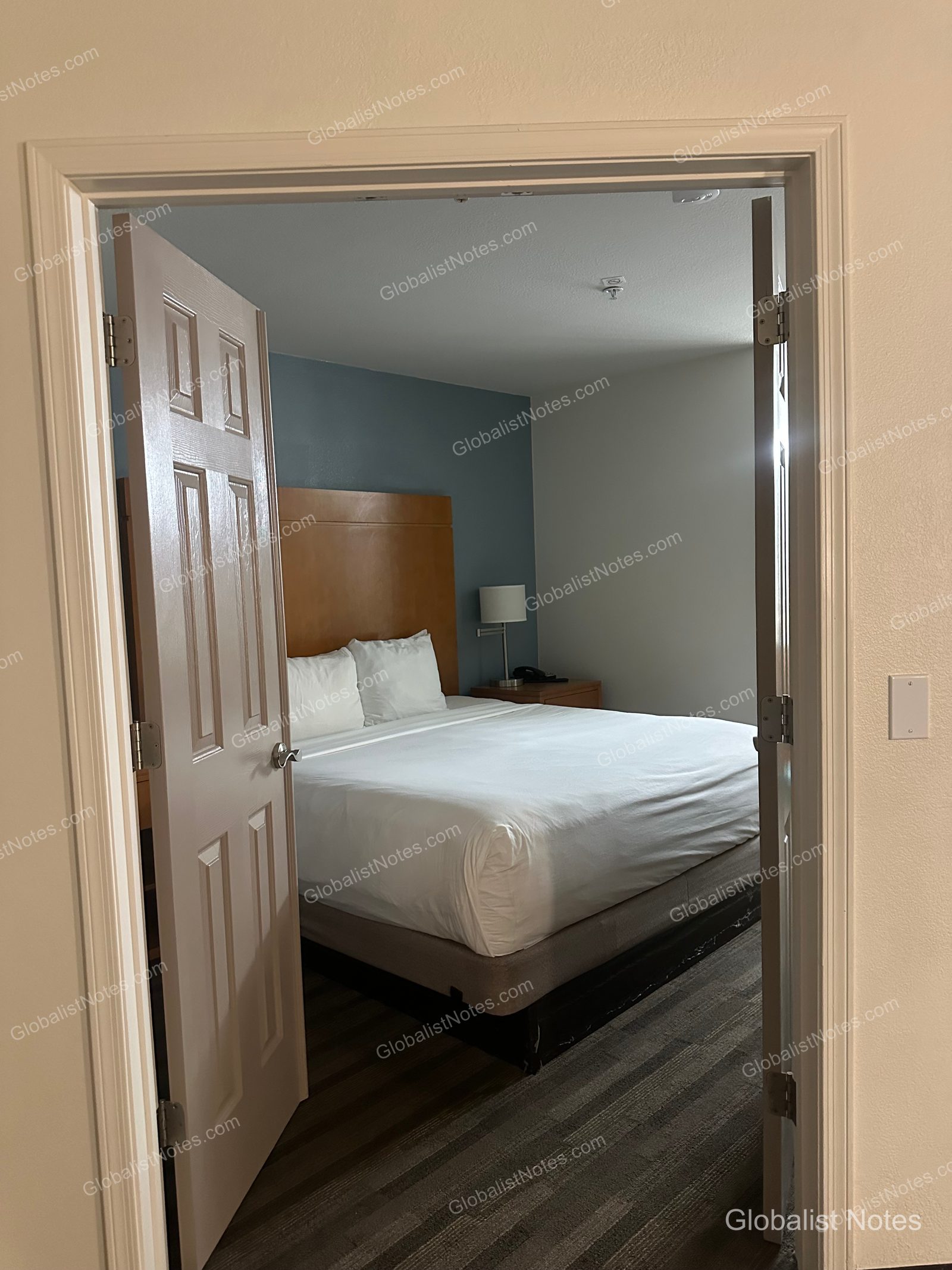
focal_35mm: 24
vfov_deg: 71.6
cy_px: 635
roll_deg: +1.0
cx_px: 476
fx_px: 880
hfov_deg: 56.8
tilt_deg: -4.0
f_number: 1.78
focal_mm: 6.86
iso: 800
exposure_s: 1/40
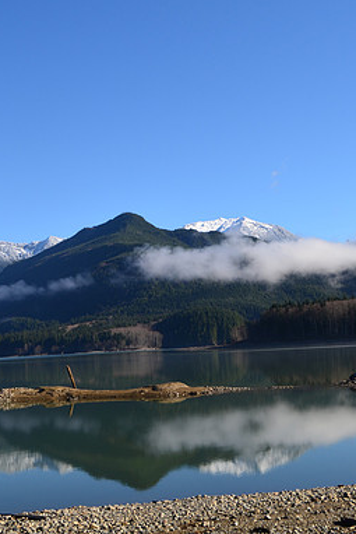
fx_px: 741
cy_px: 267
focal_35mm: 50
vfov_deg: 39.6
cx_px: 106
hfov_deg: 26.8
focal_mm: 22
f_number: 10
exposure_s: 1/320
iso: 200
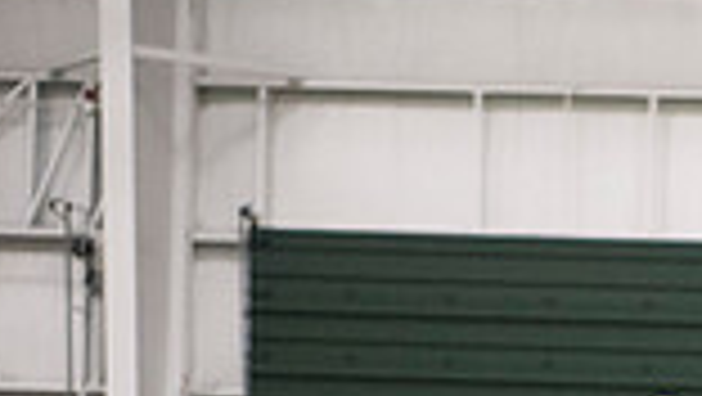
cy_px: 844
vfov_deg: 4.4
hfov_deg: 7.7
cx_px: 1233
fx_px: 5067
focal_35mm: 272
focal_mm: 70
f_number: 3.2
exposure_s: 1/320
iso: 3200
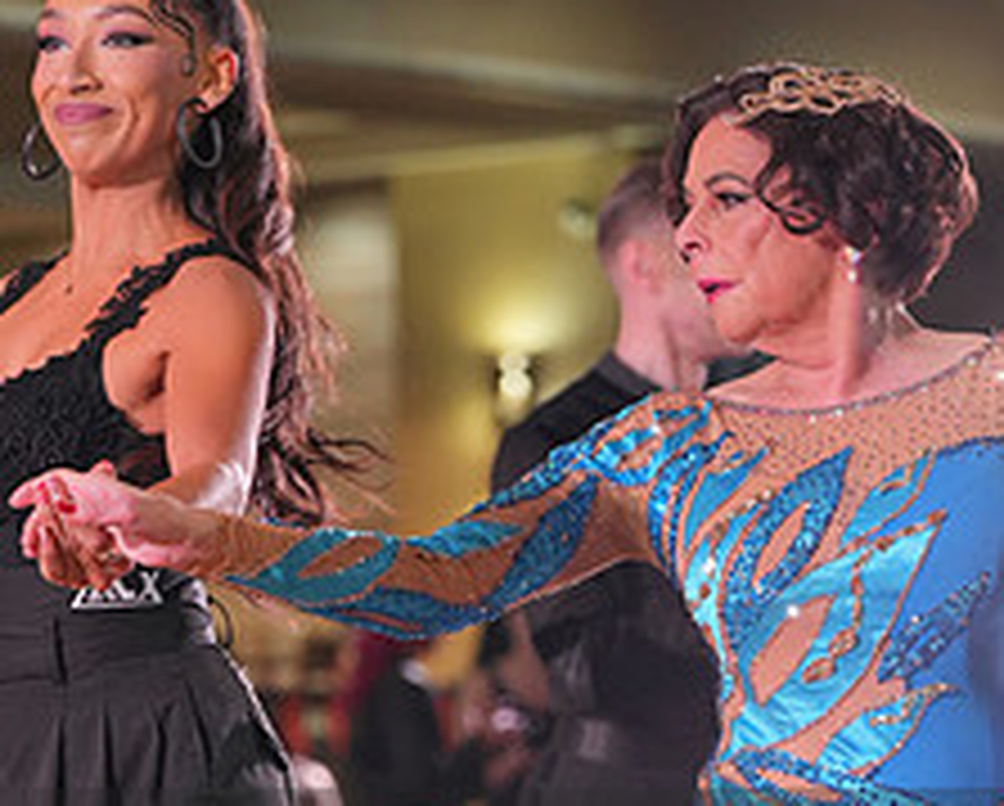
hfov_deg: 7.5
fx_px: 7617
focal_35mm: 256
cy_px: 941
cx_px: 655
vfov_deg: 6.0
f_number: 4
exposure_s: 1/400
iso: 1600
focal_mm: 105
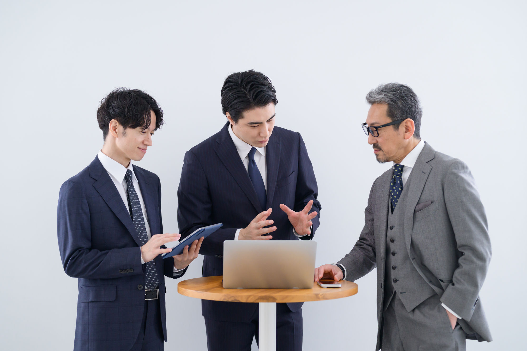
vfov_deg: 17.9
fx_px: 1112
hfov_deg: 26.7
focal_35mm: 76
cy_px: 176
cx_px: 264
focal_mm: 76
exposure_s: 1/250
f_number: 2.8
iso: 800
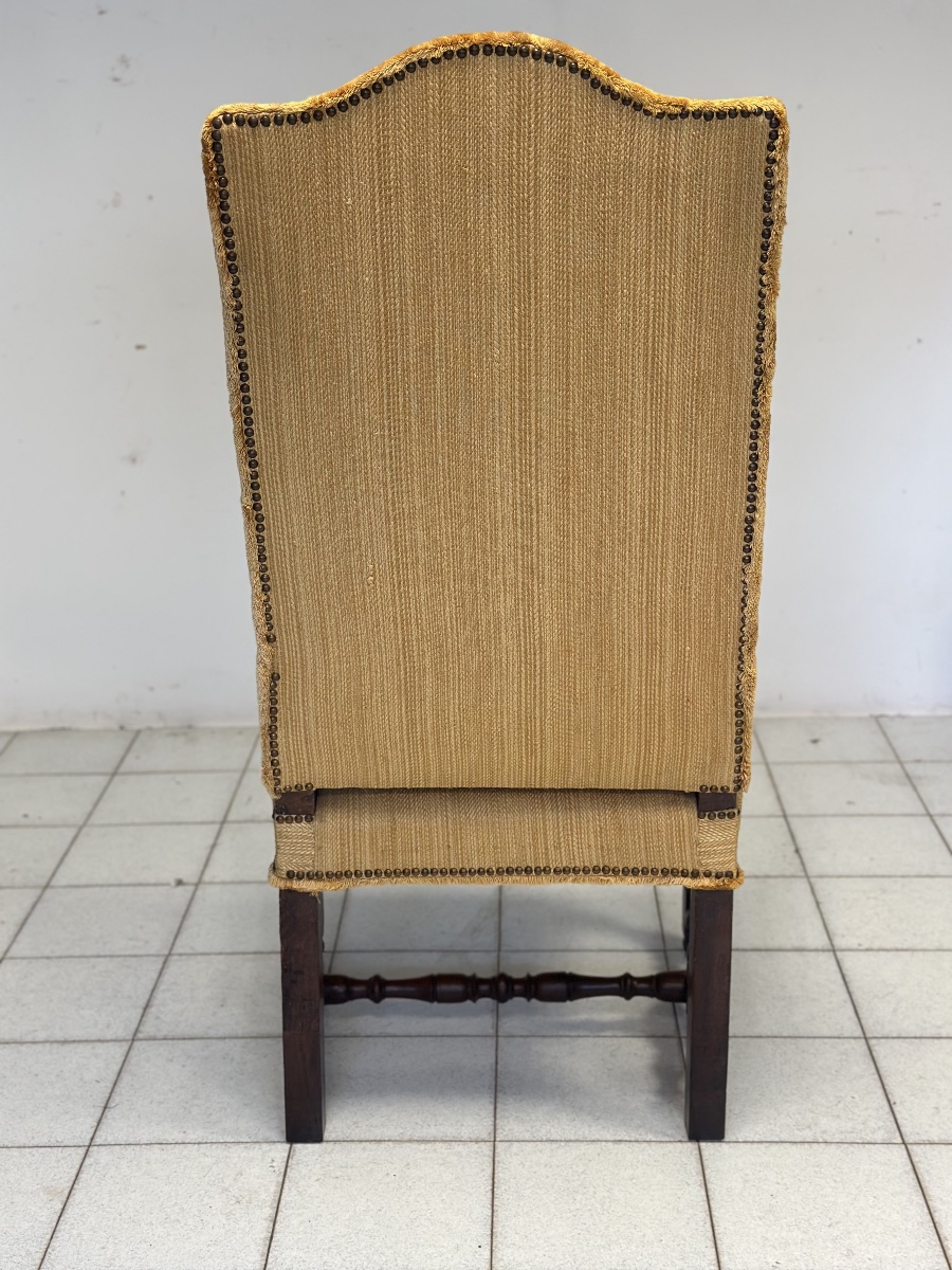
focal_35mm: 48
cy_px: 635
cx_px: 476
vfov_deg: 39.7
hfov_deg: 30.3
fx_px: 1760
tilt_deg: -17.1
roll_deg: +2.9
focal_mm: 6.86
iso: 160
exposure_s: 1/100
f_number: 1.78
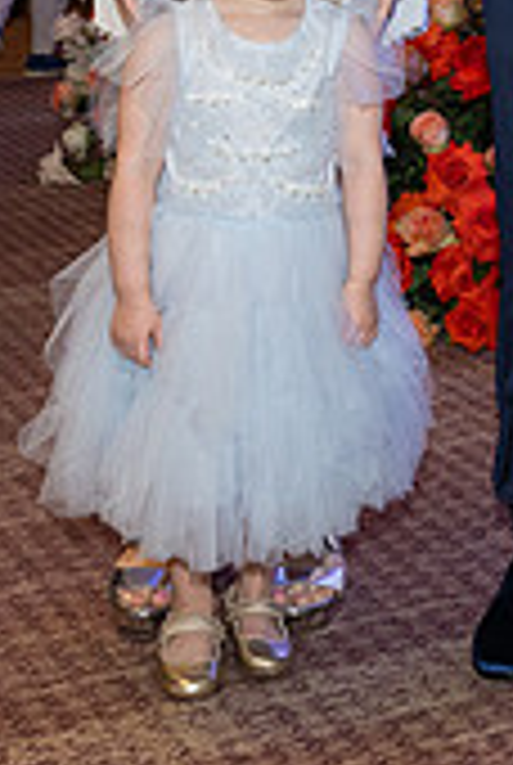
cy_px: -90
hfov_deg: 12.8
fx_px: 2235
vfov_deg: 18.6
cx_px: 599
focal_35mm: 105
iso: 800
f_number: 5.6
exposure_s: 1/100
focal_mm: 26.5
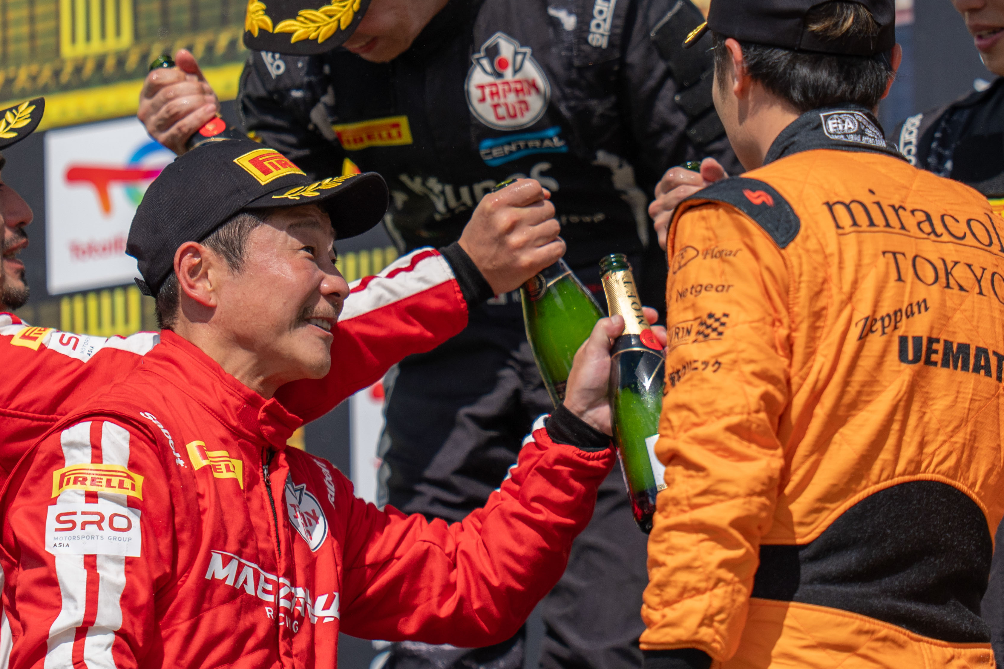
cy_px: 189
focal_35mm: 714
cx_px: 661
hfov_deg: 2.9
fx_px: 19912
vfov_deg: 1.9
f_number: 2.8
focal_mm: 400
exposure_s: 1/2000
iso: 125
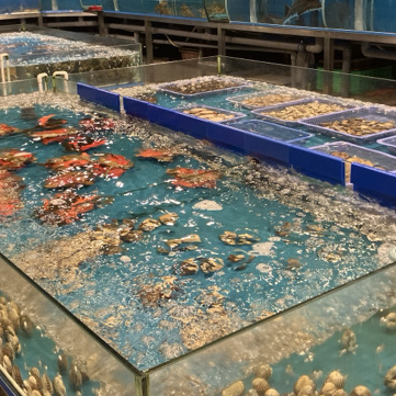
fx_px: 621
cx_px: 204
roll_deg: +1.2
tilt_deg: -13.0
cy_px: 126
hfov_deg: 35.4
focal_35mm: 48
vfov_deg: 35.0
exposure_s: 1/33
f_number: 1.8
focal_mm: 3.99
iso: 250
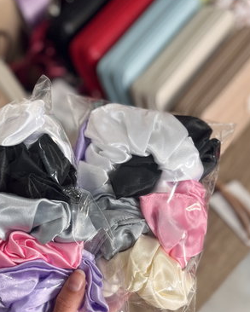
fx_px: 342
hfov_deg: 39.8
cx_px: 90
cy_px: 208
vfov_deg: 48.3
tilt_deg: -66.4
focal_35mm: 37
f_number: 1.6
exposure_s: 1/121
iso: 80
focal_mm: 5.1
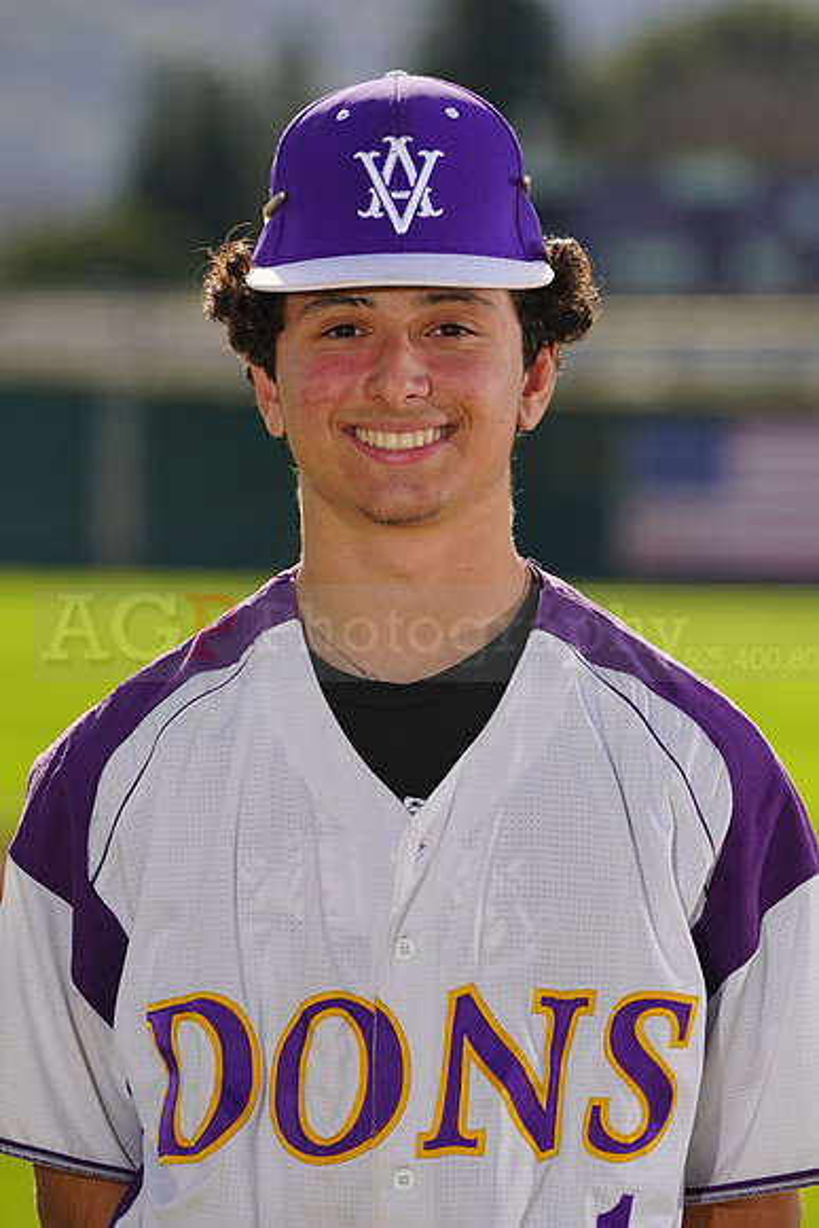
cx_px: 410
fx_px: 10844
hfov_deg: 4.3
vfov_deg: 6.5
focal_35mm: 318
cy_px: 614
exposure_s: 1/250
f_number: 9
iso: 100
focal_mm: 318
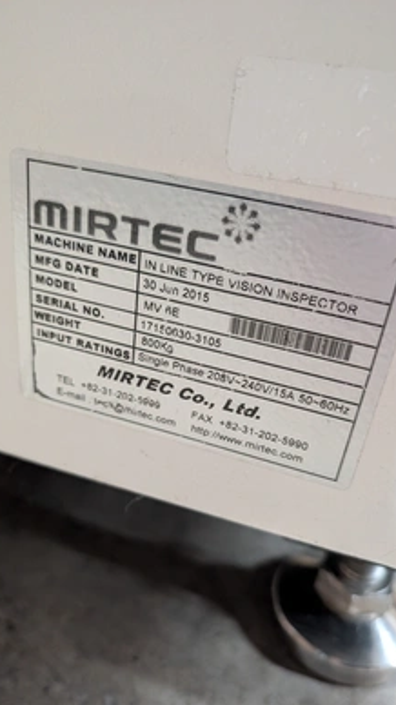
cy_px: 362
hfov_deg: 42.8
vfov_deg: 69.9
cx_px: 188
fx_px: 504
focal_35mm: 27
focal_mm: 6.9
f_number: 1.68
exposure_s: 1/41.4
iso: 2385
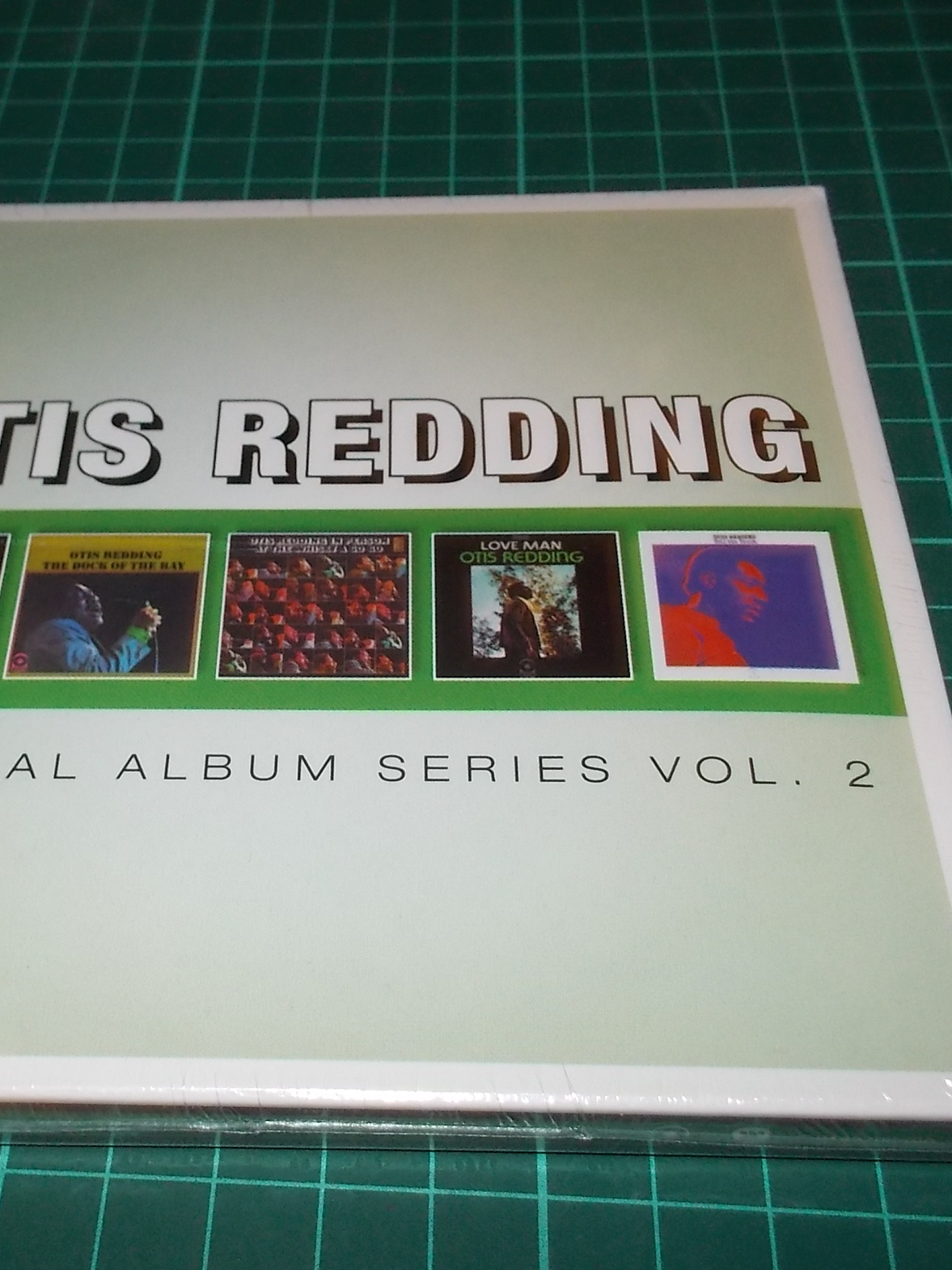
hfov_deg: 34.0
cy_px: 686
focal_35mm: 42
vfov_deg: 44.8
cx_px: 300
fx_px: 1540
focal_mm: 4.1
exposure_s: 1/30
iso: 200
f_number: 3.3
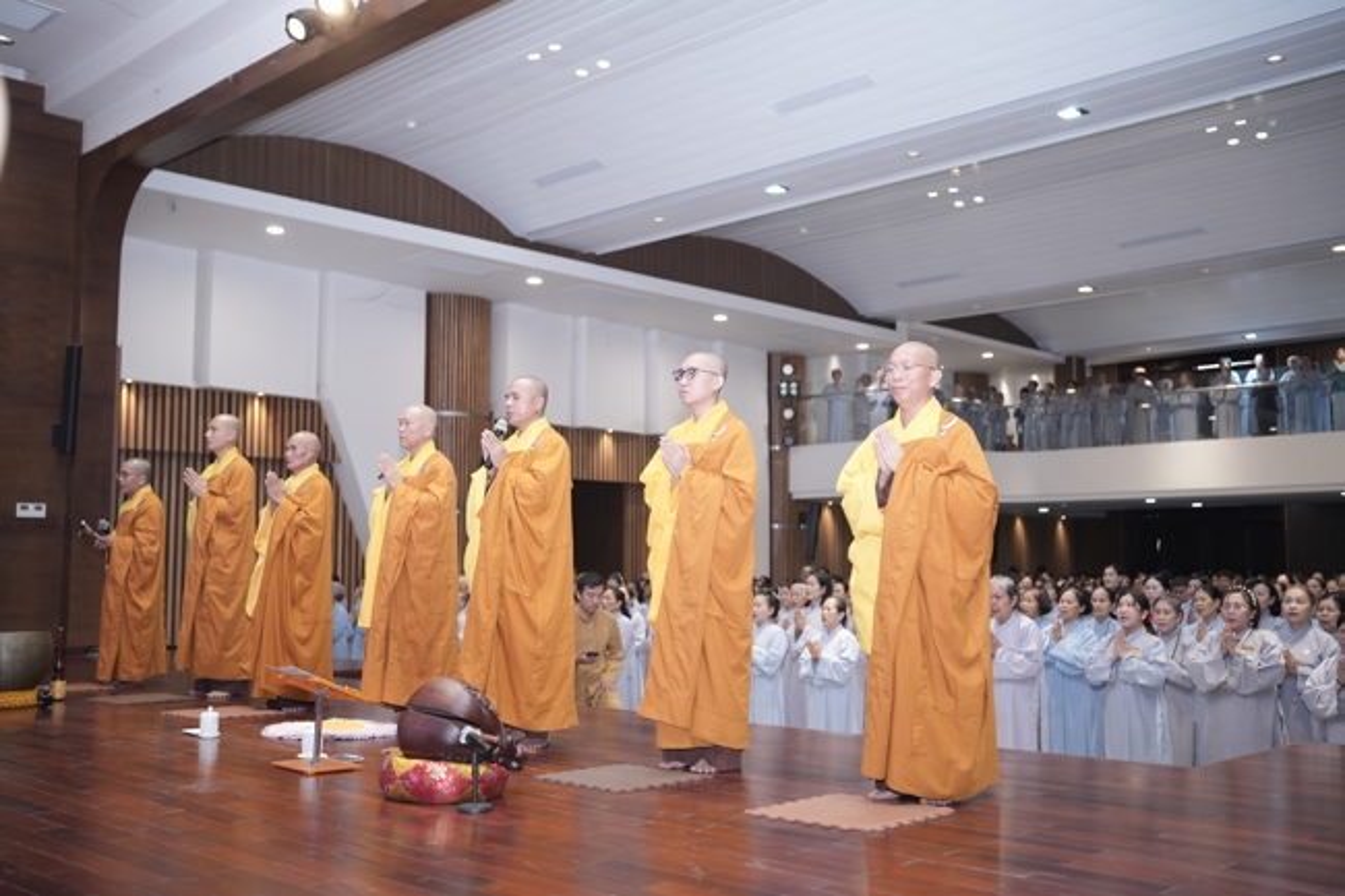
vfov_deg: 37.8
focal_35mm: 35
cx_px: 672
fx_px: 1307
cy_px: 448
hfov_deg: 54.4
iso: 800
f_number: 2
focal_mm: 35
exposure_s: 1/200
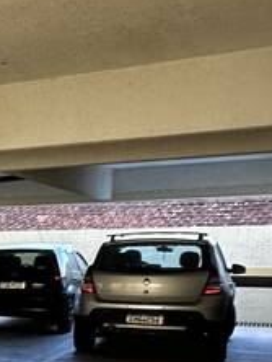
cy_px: 339
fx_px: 711
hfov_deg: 16.1
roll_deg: +3.4
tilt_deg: -8.7
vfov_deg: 27.3
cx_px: -293
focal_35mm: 68
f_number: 2.2
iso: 125
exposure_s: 1/99
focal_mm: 2.22
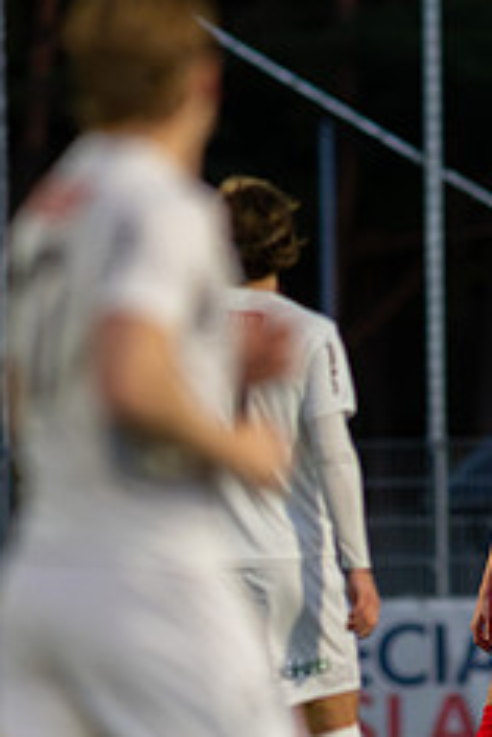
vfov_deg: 1.9
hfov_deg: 1.2
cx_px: 649
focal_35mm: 1111
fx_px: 22740
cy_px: 597
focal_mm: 300
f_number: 3.2
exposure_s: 1/800
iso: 8000
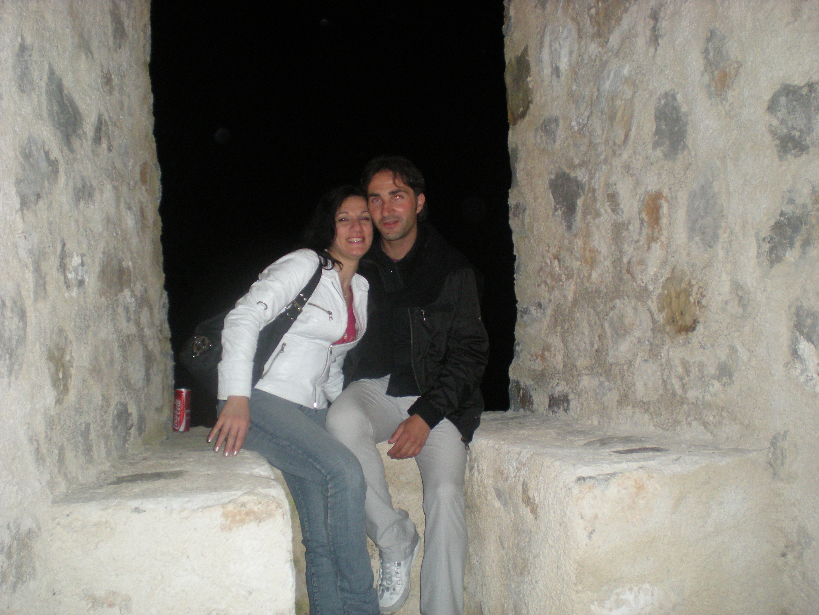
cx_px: 410
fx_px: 899
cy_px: 308
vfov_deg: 37.7
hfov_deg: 49.0
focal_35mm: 38
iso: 261
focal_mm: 6.3
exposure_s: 1/60
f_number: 3.1
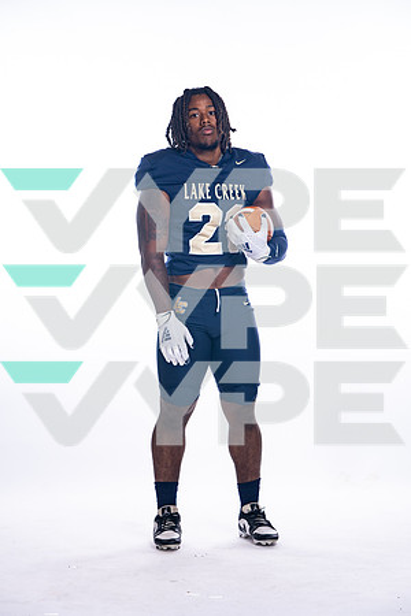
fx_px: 1678
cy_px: 308
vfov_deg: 20.8
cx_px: 206
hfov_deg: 14.0
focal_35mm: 98
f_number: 6.3
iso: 400
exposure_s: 1/250
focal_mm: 98
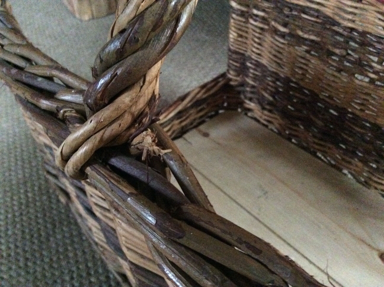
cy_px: 144
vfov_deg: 44.1
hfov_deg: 56.9
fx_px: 354
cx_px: 192
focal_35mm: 32
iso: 800
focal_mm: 3.3
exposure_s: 1/17
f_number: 2.4
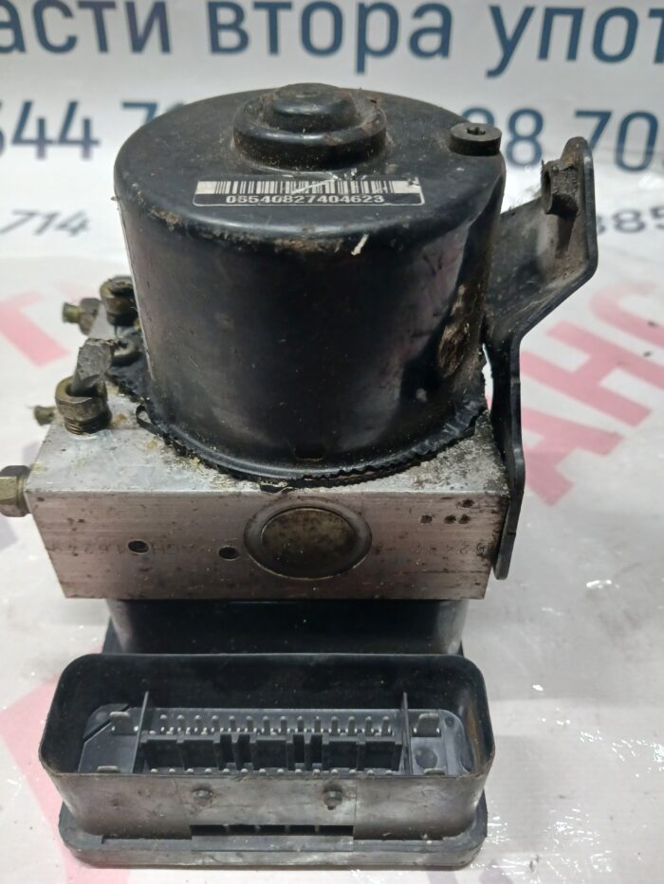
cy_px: 442
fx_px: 690
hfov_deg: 51.4
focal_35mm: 27
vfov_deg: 65.3
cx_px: 332
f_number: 1.8
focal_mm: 4
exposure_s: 1/25
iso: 500
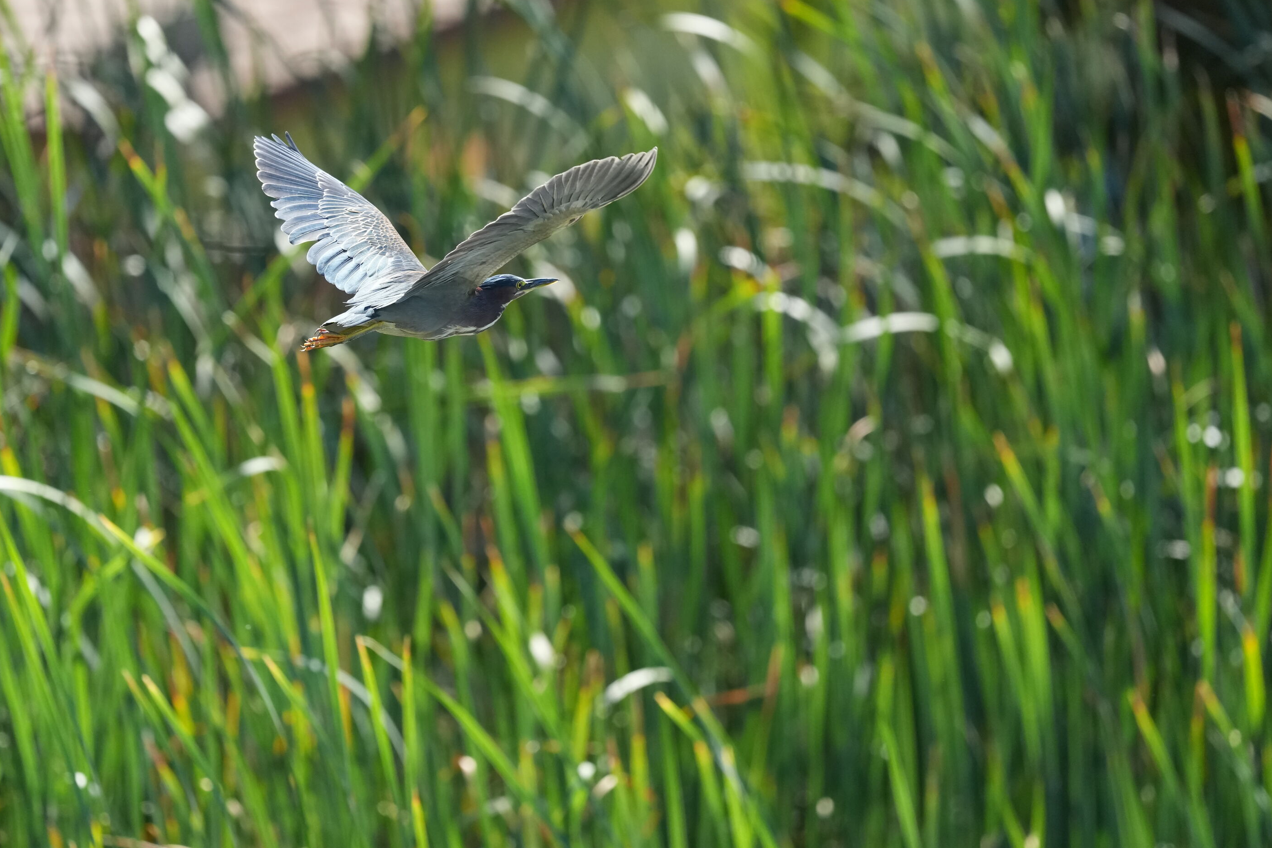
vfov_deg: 2.2
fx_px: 21868
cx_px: 494
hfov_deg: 3.3
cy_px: 344
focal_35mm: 619
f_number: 4.5
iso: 1600
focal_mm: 400
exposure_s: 1/2500
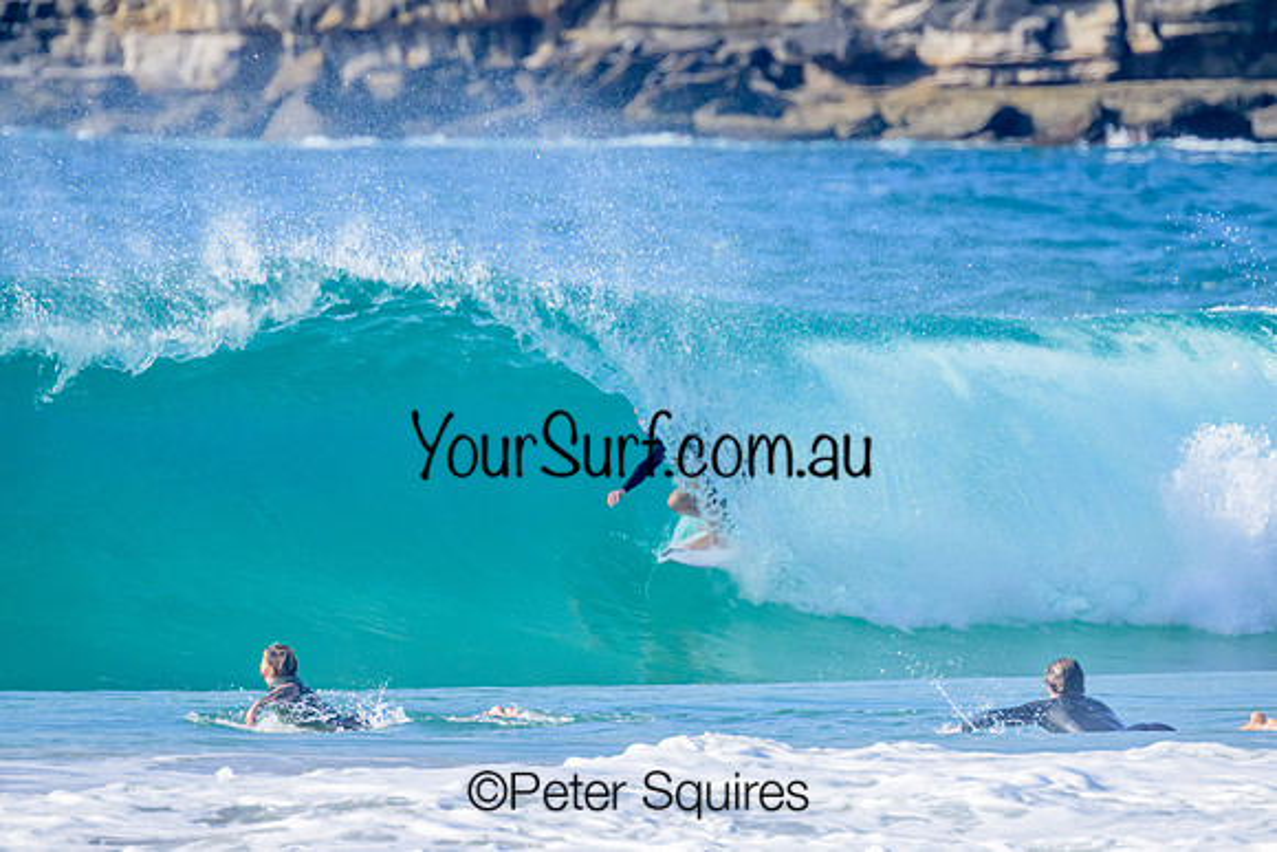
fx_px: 29522
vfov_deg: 1.7
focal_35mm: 832
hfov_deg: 2.5
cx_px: 648
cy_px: 420
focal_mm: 800
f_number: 11
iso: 1600
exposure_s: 1/2000
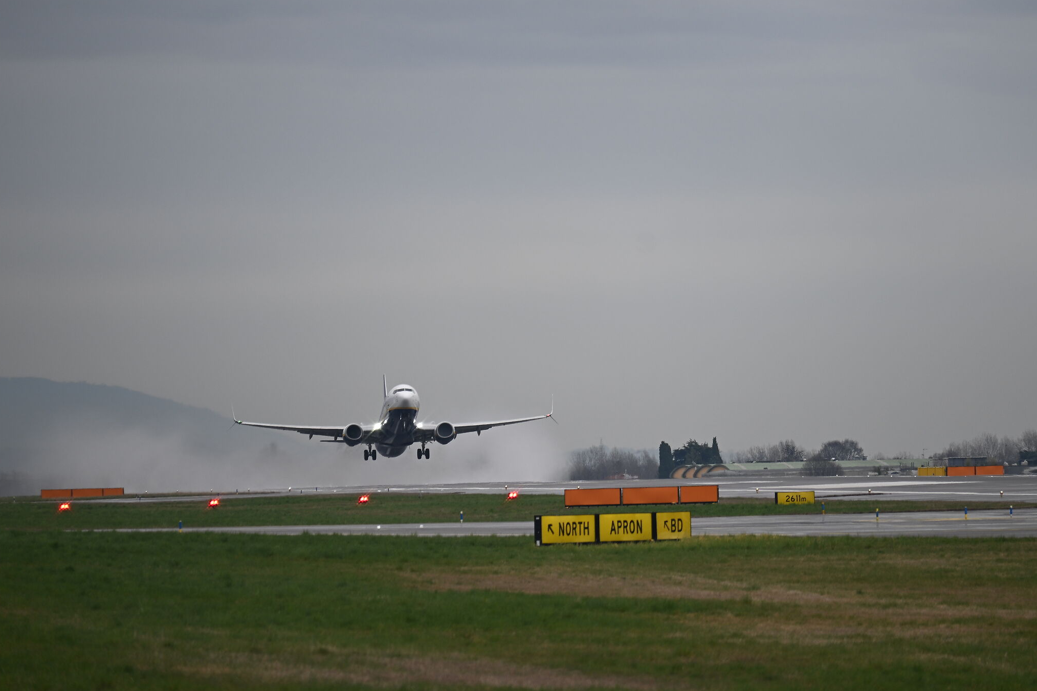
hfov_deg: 4.6
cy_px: 299
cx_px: 541
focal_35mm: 444
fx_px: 12788
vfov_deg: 3.1
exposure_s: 1/250
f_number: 6.3
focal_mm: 250
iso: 100
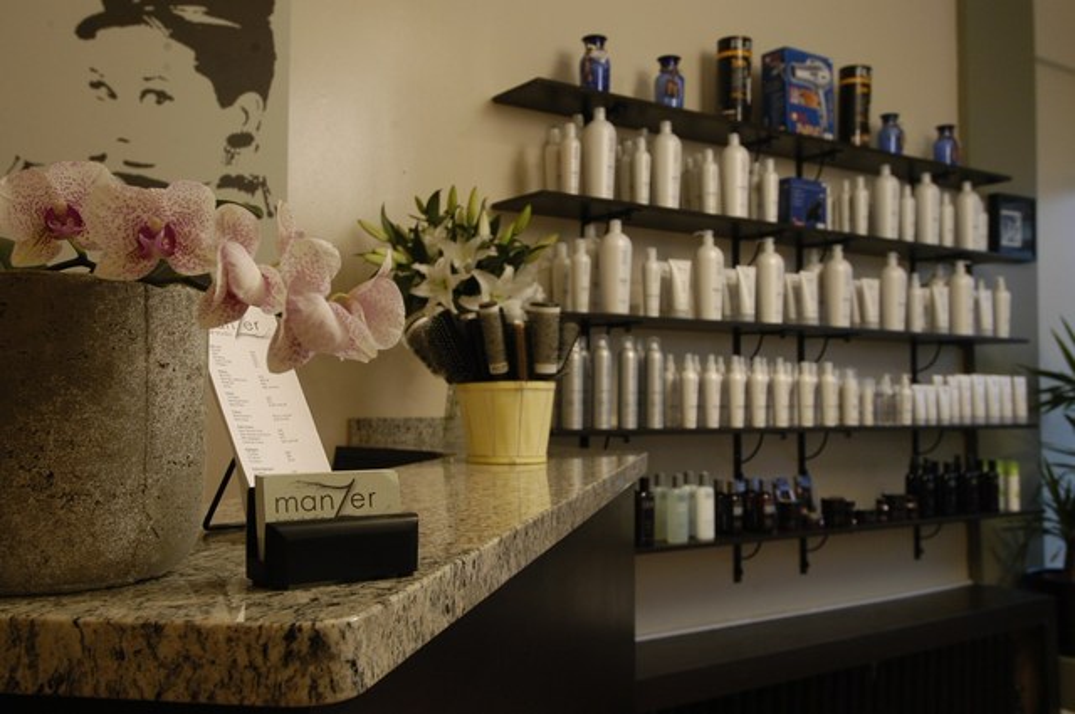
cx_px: 538
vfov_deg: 36.8
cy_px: 357
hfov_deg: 53.2
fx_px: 1074
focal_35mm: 36
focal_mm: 24
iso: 500
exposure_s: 1/40
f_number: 6.3
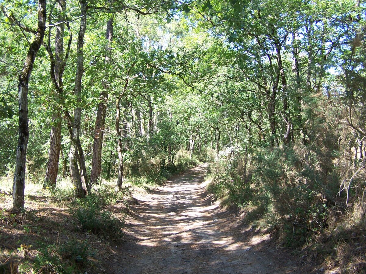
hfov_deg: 49.0
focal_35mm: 38
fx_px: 402
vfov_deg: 37.7
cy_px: 137
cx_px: 183
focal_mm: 6.3
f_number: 2.8
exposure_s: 1/90
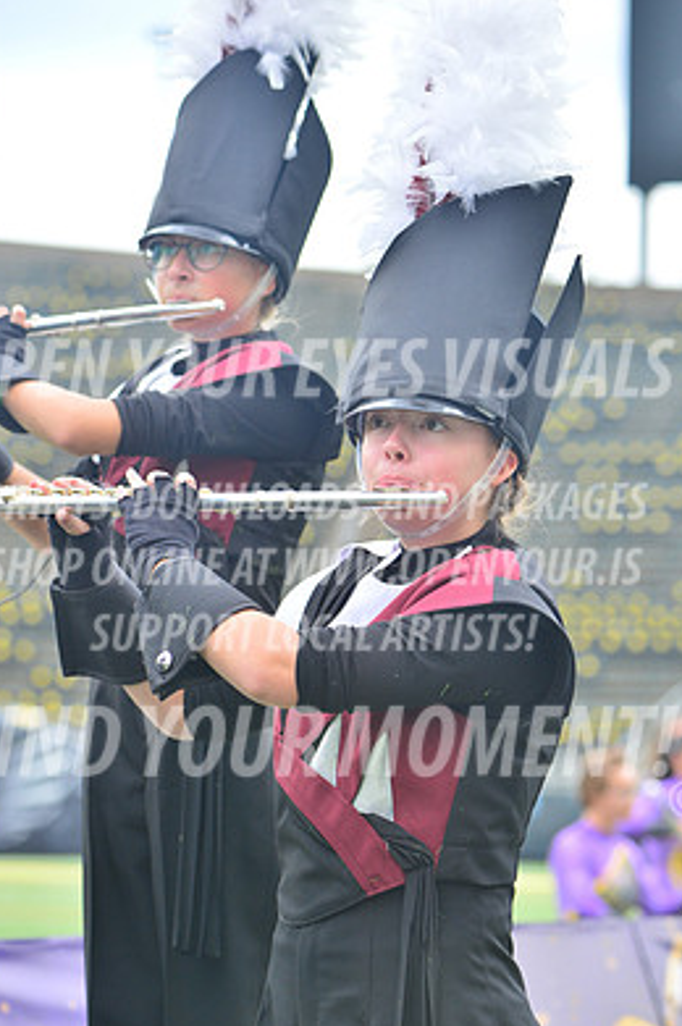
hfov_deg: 8.5
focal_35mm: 161
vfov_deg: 12.8
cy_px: 562
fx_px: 4583
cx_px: 313
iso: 400
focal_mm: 140
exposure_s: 1/320
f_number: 5.6
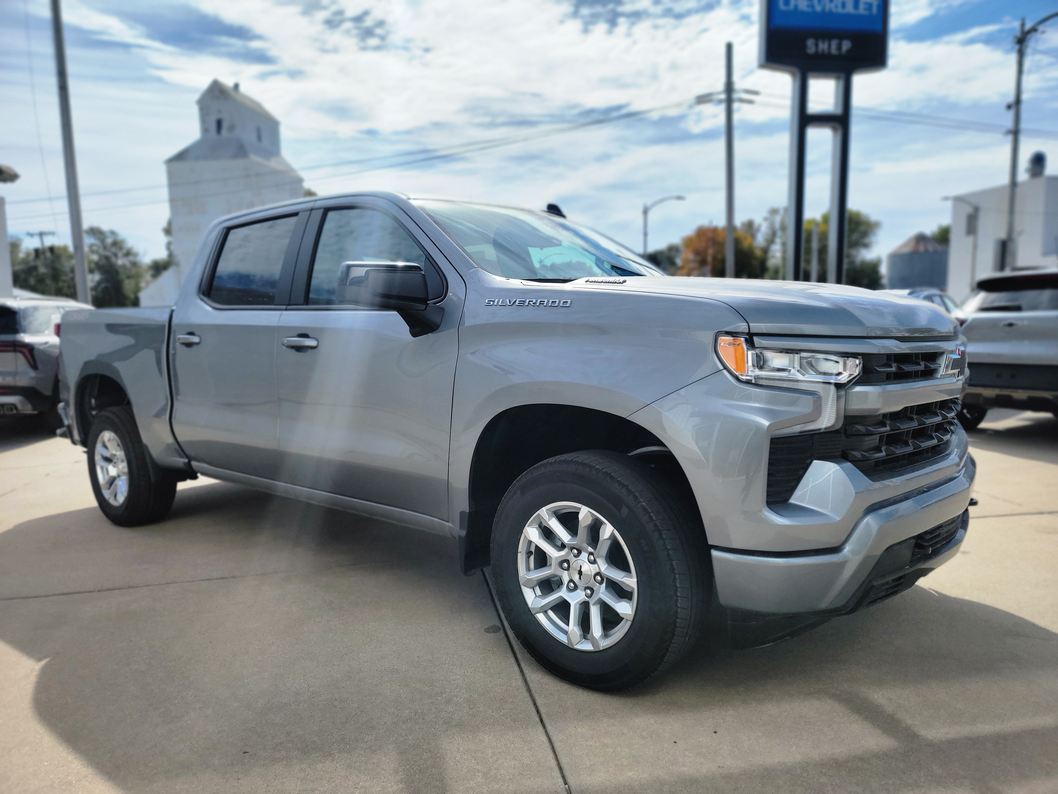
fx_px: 734
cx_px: 529
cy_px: 397
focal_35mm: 24
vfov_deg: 56.8
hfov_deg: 71.6
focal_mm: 6.7
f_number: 1.8
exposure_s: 1/1593
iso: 16
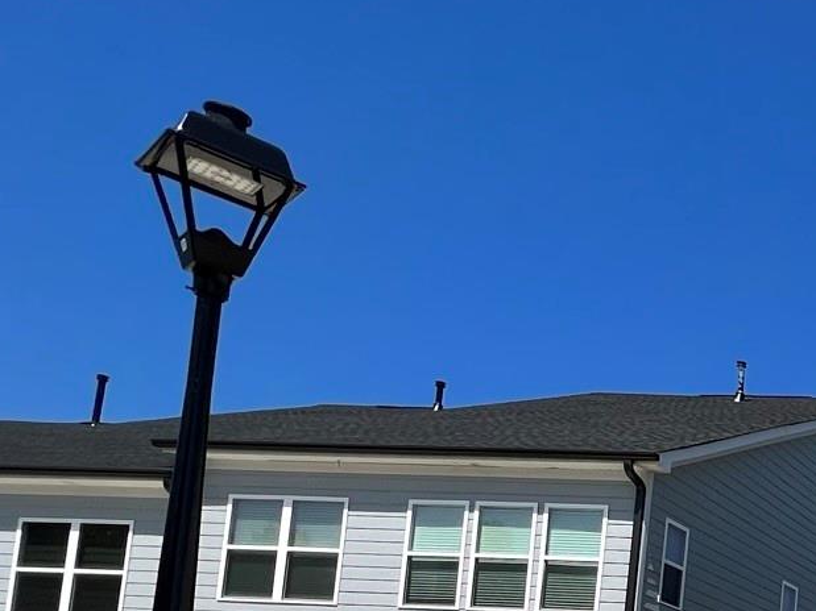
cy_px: 761
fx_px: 1013
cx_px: 1171
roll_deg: -2.8
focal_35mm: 43
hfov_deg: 29.8
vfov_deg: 28.5
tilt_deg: +4.9
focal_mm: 1.57
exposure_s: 1/3311
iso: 32
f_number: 1.8
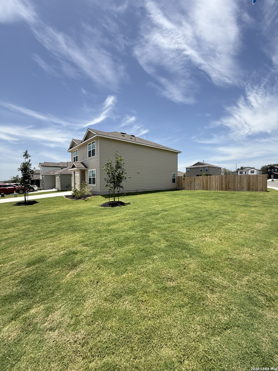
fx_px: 150
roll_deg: +0.7
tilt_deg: -0.6
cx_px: 139
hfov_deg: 85.7
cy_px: 186
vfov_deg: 102.1
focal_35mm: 14
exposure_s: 1/1656
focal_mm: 2.22
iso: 50
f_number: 2.2
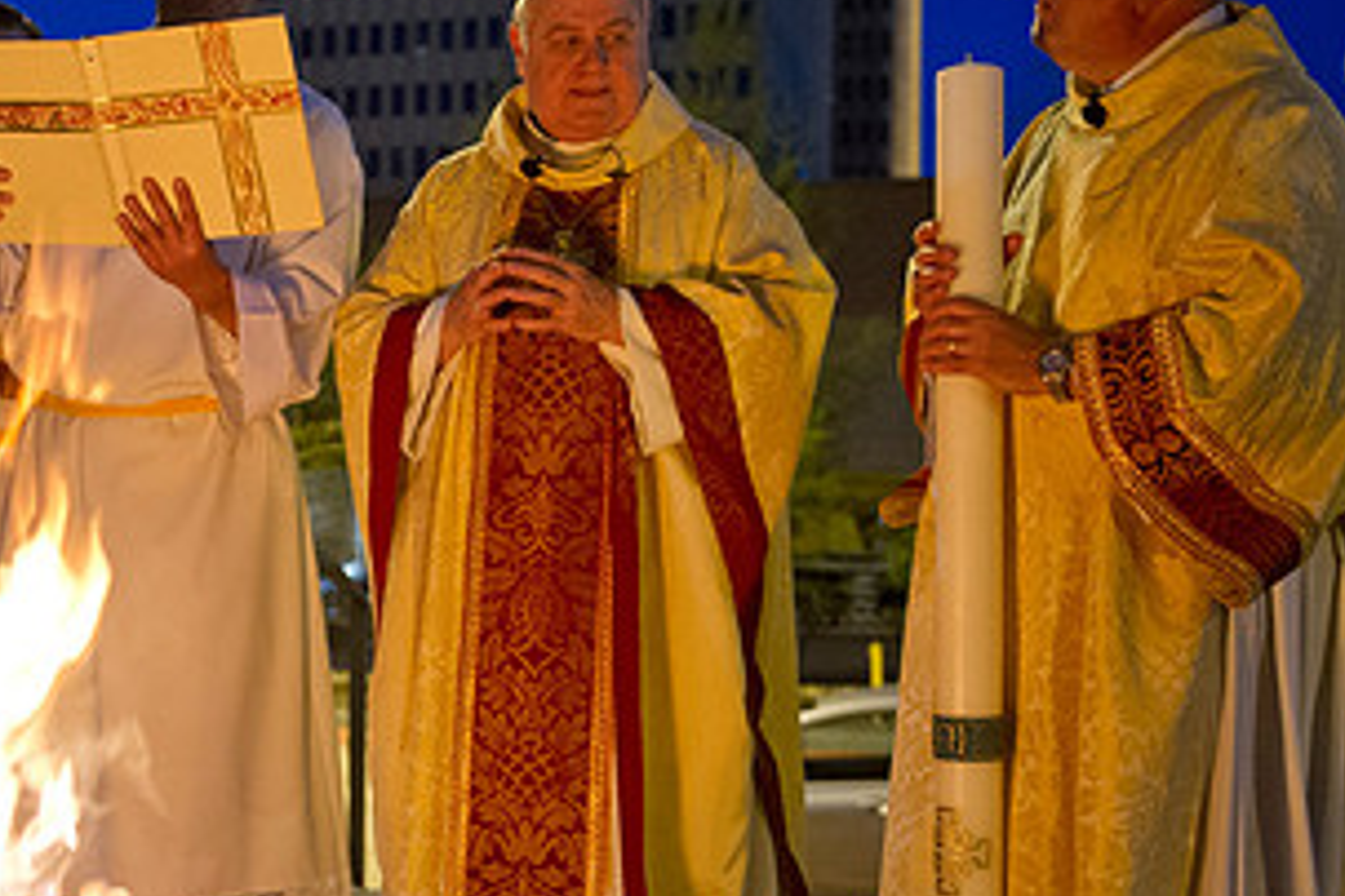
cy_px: 572
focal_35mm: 67
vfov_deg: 20.3
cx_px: 218
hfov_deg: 29.2
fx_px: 2503
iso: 3200
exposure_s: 1/60
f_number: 2.8
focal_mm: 35
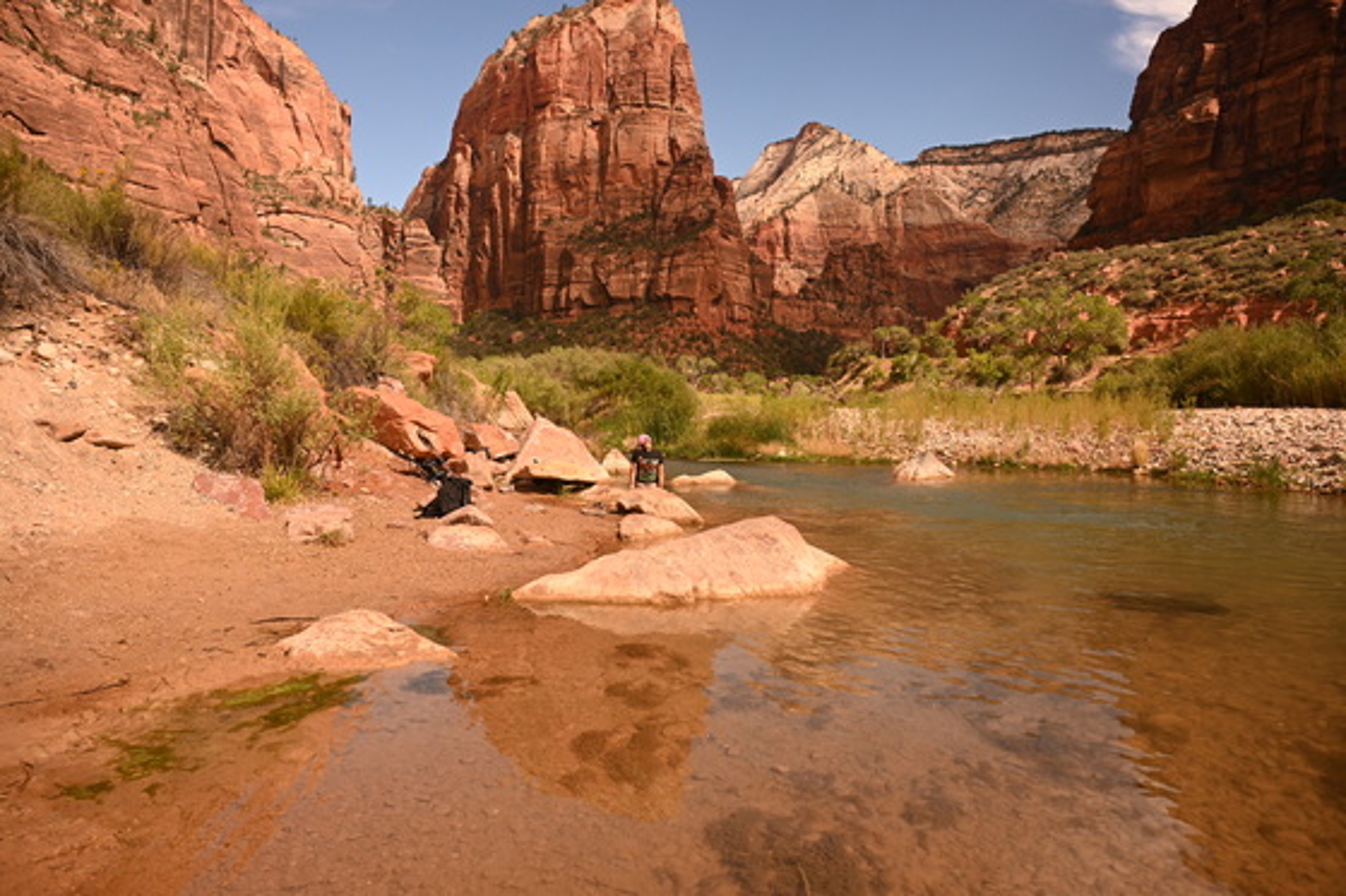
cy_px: 448
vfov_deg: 53.1
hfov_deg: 73.8
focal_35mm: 24
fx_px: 897
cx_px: 673
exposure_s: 1/6400
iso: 1000
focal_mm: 24
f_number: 4
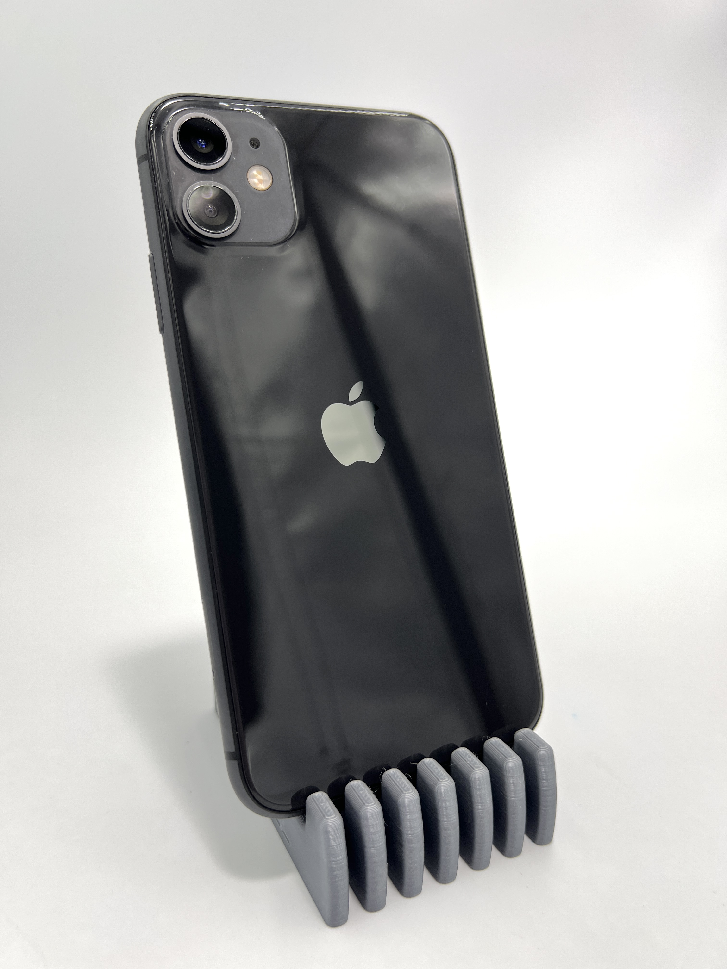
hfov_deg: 53.1
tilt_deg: -17.2
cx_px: 364
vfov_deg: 67.3
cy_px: 484
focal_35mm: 26
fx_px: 728
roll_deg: -0.7
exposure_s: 1/1048
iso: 50
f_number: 1.5
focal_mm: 5.7
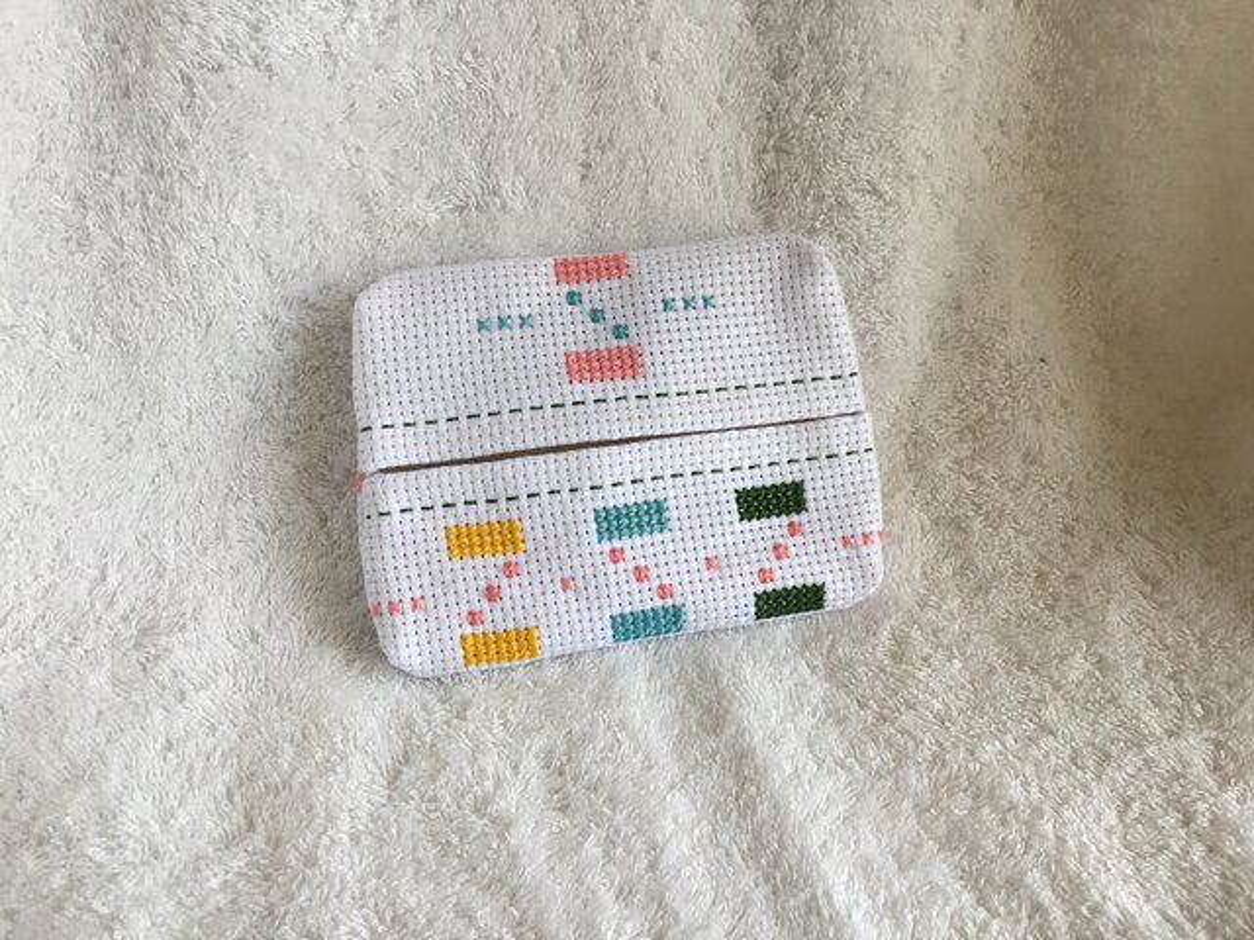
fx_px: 1123
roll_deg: -1.1
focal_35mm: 31
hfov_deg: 58.4
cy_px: 470
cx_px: 627
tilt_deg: -42.2
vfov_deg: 45.4
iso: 40
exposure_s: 1/120
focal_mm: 3.3
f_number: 2.4
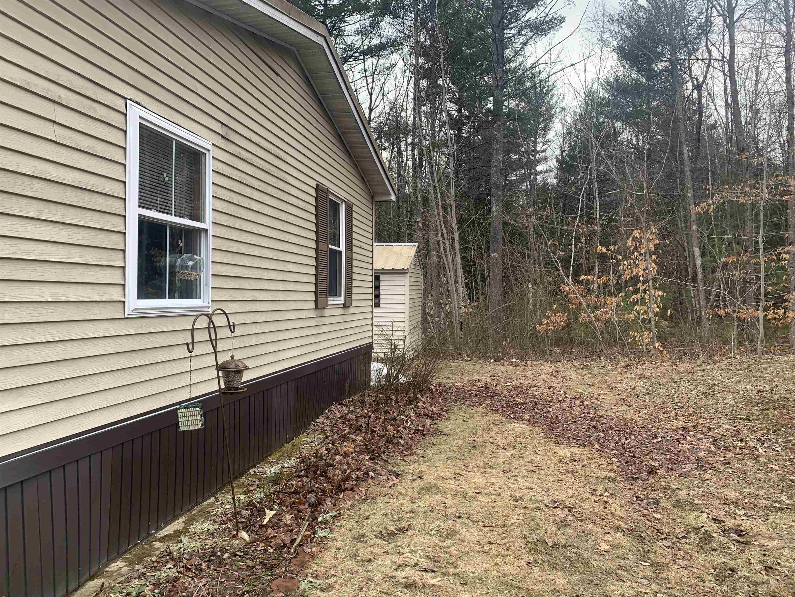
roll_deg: -0.7
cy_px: 298
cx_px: 398
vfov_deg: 53.1
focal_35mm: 26
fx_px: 597
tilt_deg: -1.0
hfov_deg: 67.3
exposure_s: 1/159
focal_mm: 4.25
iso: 25
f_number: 1.8
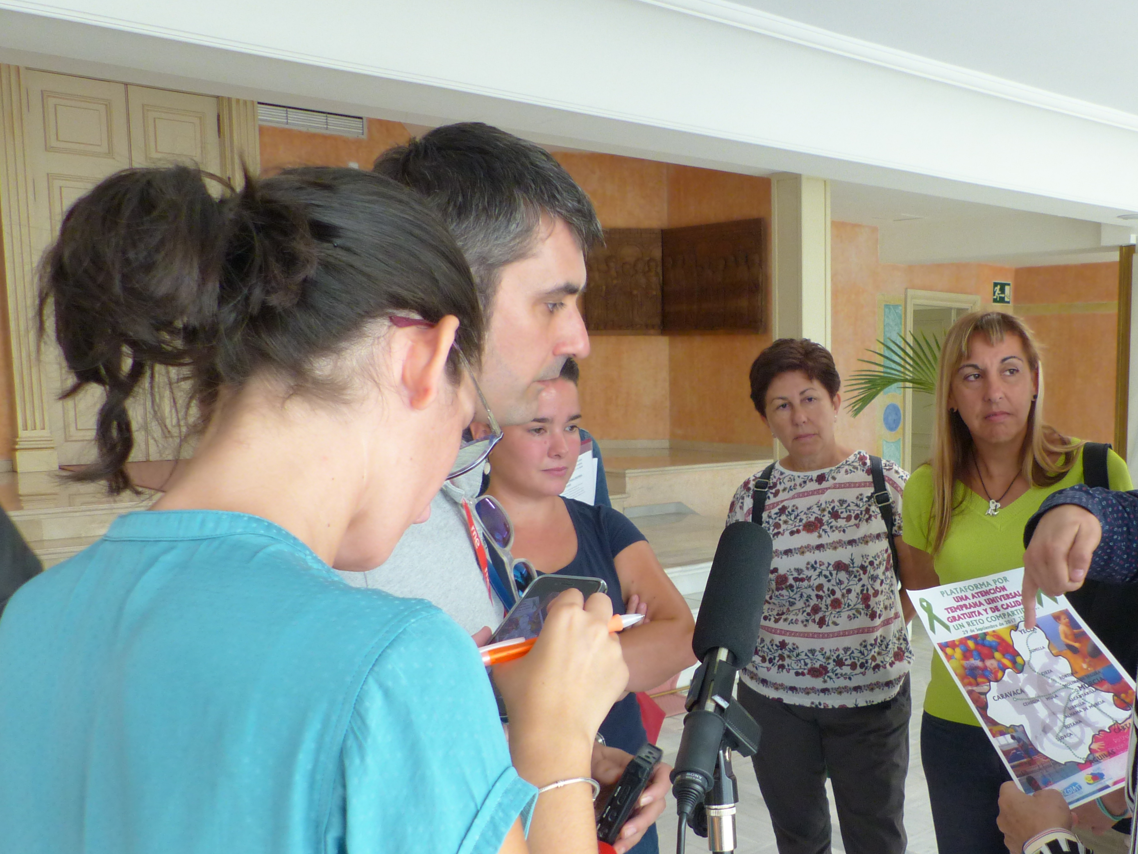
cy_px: 514
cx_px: 808
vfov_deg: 39.5
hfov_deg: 49.9
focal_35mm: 36
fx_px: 1183
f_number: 2.8
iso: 200
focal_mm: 4.5
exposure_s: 1/60
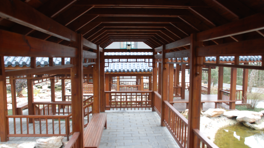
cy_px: 81
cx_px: 132
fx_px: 224
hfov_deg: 61.0
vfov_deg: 36.6
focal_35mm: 32
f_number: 4
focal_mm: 20
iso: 200
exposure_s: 1/60
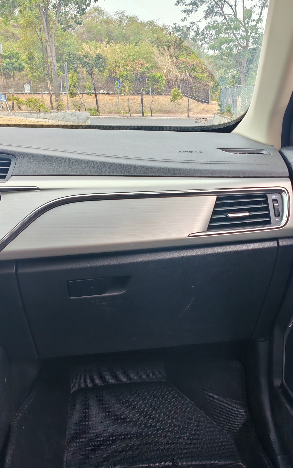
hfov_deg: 30.5
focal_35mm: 42
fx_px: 537
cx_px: 174
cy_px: 238
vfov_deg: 47.2
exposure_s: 1/100
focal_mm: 5.3
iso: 50
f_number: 1.9
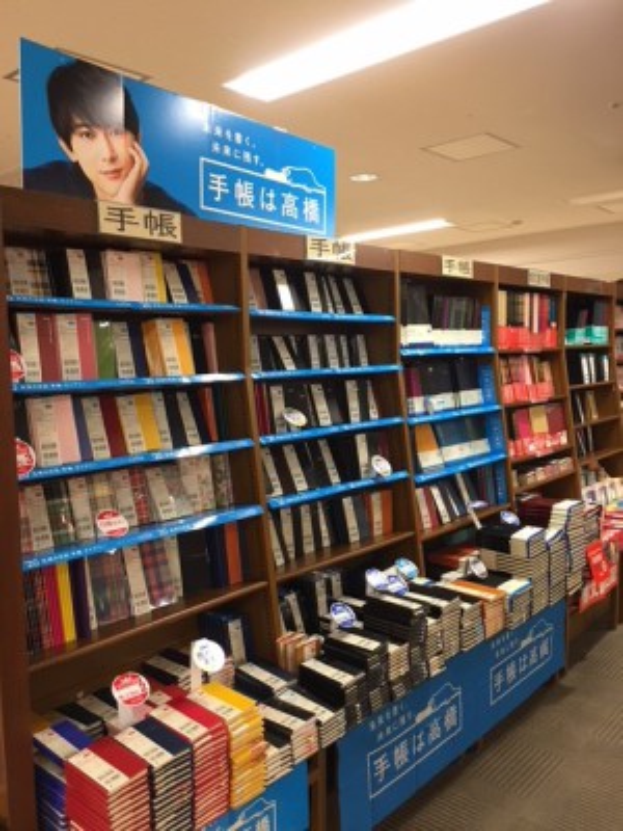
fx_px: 696
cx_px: 312
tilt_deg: -3.3
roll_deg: +1.3
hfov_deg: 48.2
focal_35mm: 29
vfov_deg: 61.7
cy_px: 416
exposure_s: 1/15
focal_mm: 4.15
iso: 40
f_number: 2.2
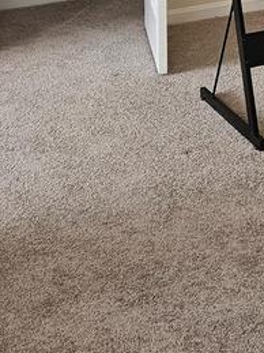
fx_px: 977
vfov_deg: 18.2
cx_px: 418
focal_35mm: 96
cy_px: -180
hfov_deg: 14.2
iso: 160
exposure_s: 1/120
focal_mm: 5.4
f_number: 1.8
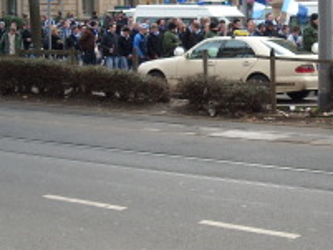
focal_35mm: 87
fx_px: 837
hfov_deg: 22.3
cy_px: 55
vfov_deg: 16.9
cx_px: 239
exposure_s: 1/141
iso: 64
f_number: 2.8
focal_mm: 5.7
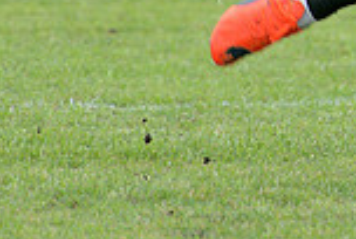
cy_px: -200
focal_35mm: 1029
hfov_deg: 2.0
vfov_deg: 1.3
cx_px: 618
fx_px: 10196
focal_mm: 270
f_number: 4
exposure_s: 1/640
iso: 400
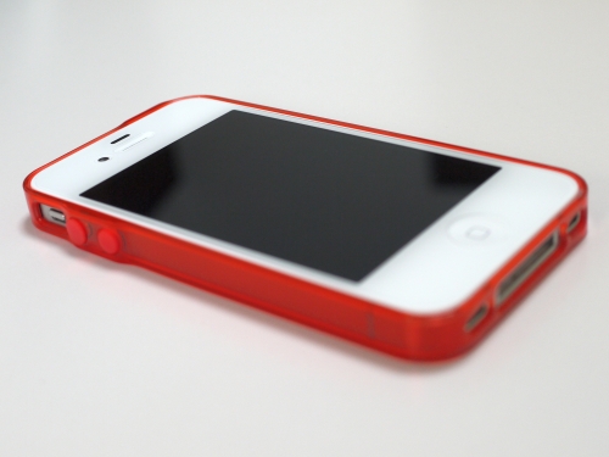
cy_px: 228
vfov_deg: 24.4
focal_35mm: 60
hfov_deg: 32.2
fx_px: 1056
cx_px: 304
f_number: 5.3
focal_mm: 30
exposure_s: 1/40
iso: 320
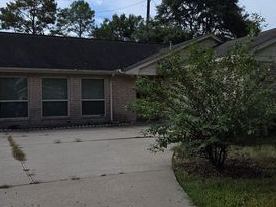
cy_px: 98
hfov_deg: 44.7
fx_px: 335
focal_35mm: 42
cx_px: 160
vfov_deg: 34.3
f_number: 1.4
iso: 10
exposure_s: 1/1195
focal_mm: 6.5
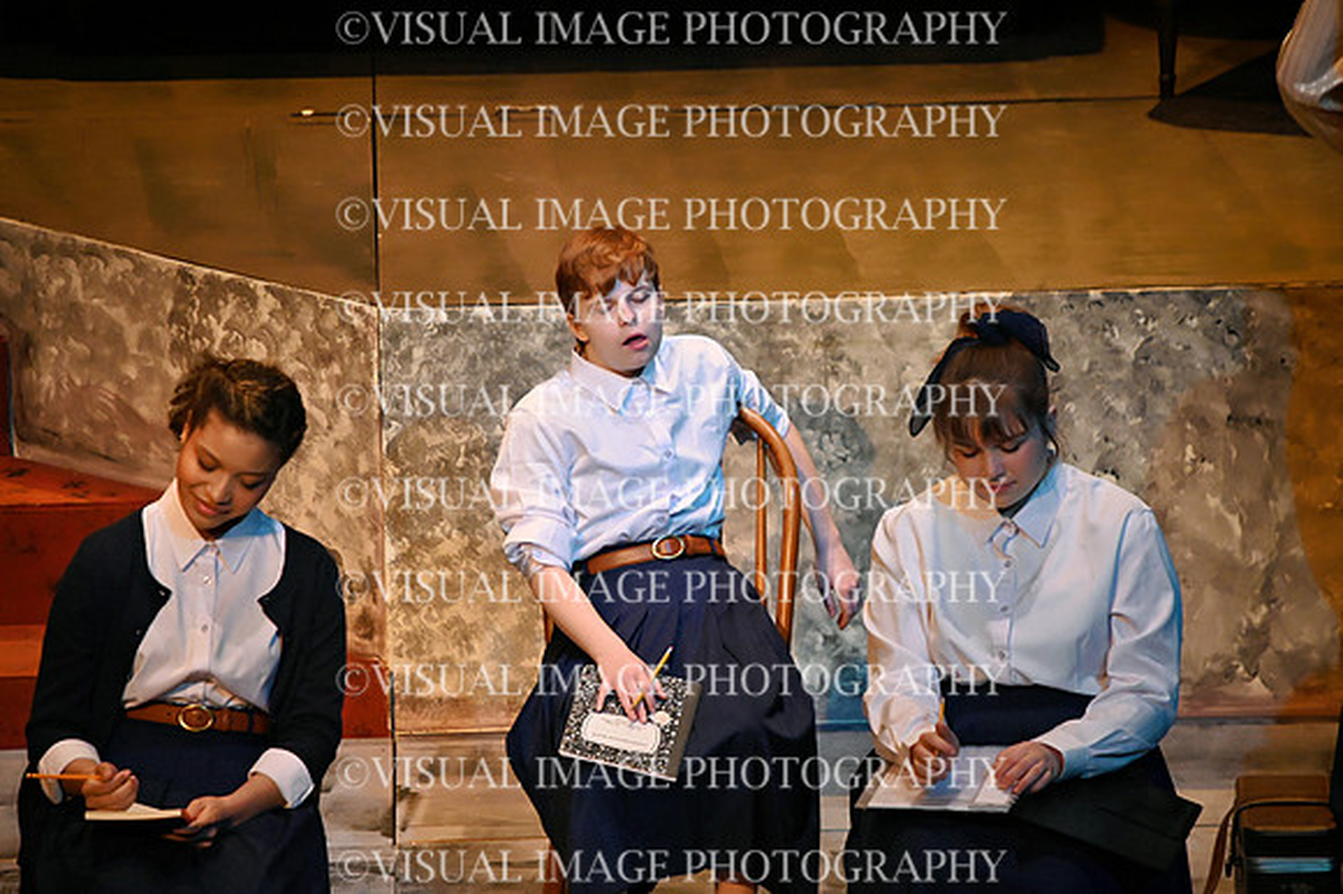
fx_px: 18641
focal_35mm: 500
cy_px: 447
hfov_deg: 4.1
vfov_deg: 2.7
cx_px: 672
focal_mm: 500
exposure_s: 1/200
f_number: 6.3
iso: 10000
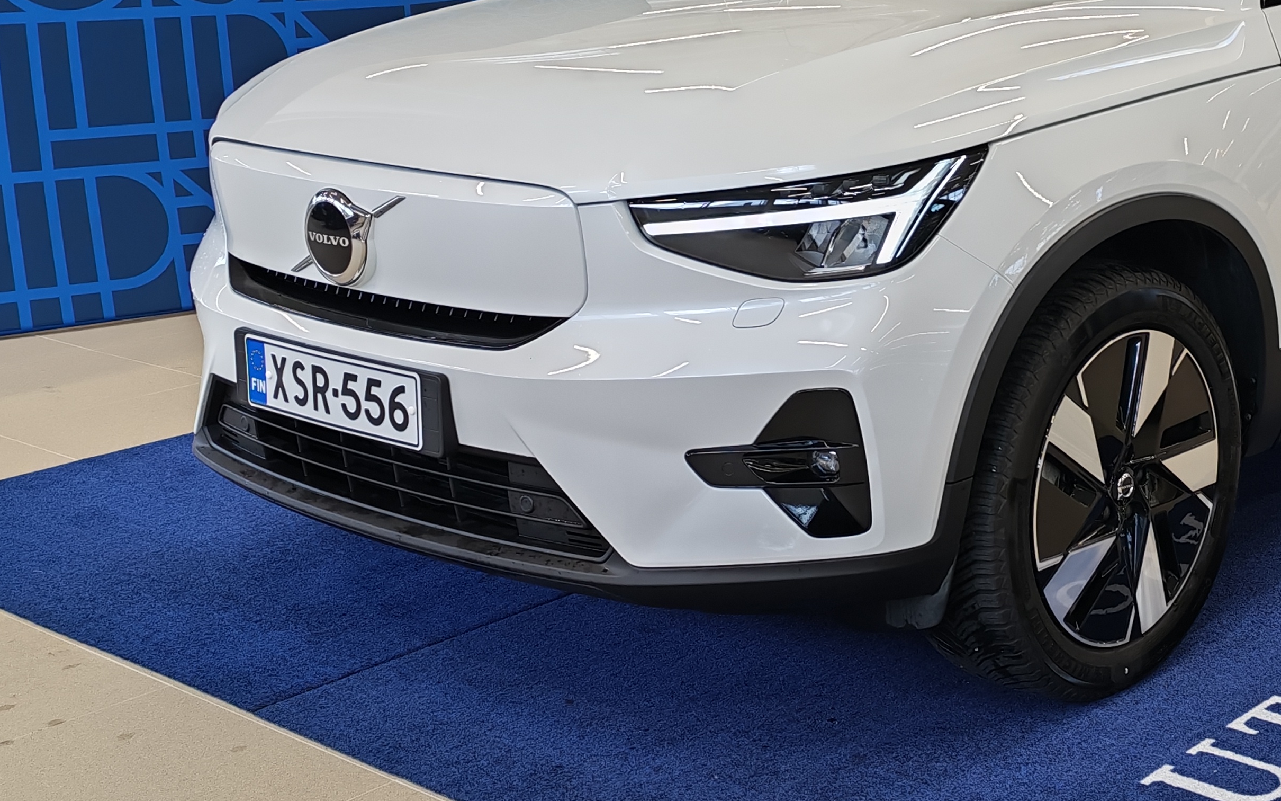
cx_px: 959
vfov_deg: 21.2
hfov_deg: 32.8
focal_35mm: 61
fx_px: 2129
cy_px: 245
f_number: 1.9
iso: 200
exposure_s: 1/100
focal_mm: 6.12
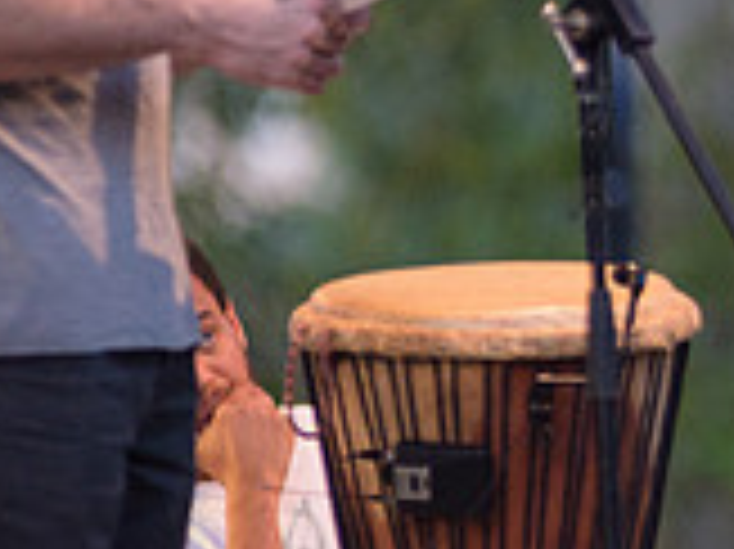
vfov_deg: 2.2
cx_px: 1171
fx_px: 14514
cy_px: -79
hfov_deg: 2.9
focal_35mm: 685
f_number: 2.8
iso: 1600
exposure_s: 1/500
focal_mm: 200
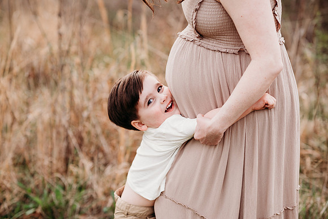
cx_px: 164
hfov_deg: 23.9
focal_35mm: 85
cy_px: 110
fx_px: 775
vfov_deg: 16.1
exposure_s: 1/400
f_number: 2.5
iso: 200
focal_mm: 85
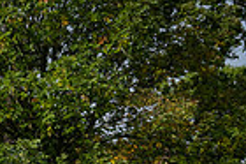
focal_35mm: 106
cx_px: -134
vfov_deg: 11.5
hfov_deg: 17.2
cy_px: 339
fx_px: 723
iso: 125
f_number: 4
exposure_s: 1/1600
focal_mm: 25.5
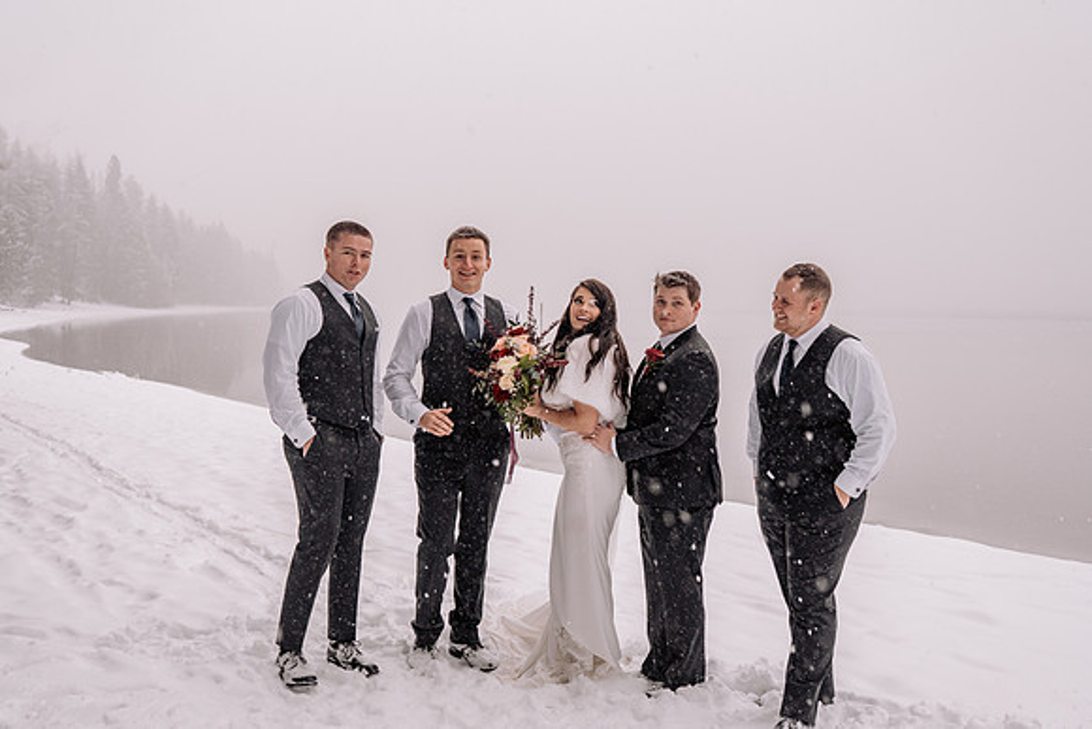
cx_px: 546
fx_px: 1069
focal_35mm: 35
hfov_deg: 54.1
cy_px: 364
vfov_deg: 37.6
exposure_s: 1/250
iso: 1250
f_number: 5
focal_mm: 35
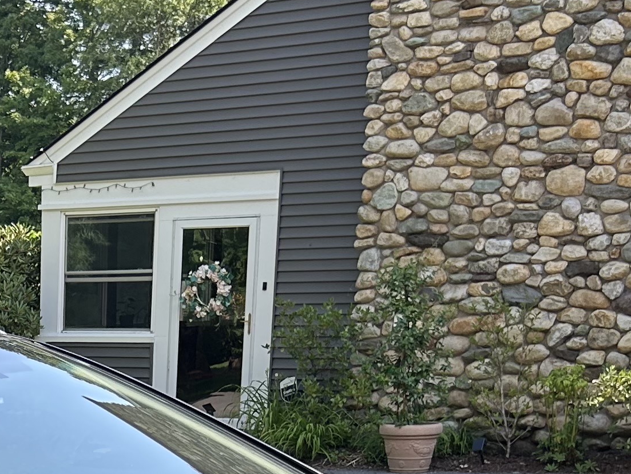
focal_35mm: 95
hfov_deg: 19.3
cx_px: -154
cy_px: 760
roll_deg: +0.8
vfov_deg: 14.3
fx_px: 1732
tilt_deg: -16.1
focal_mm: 5.7
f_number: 1.5
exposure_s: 1/611
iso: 50
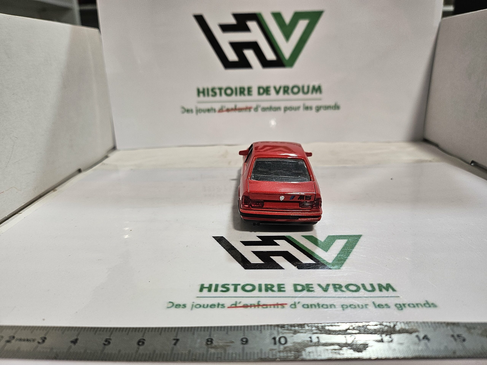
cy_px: 182
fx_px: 338
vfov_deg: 56.8
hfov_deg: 71.6
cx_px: 244
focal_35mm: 24
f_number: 1.8
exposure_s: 1/100
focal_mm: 5
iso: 100
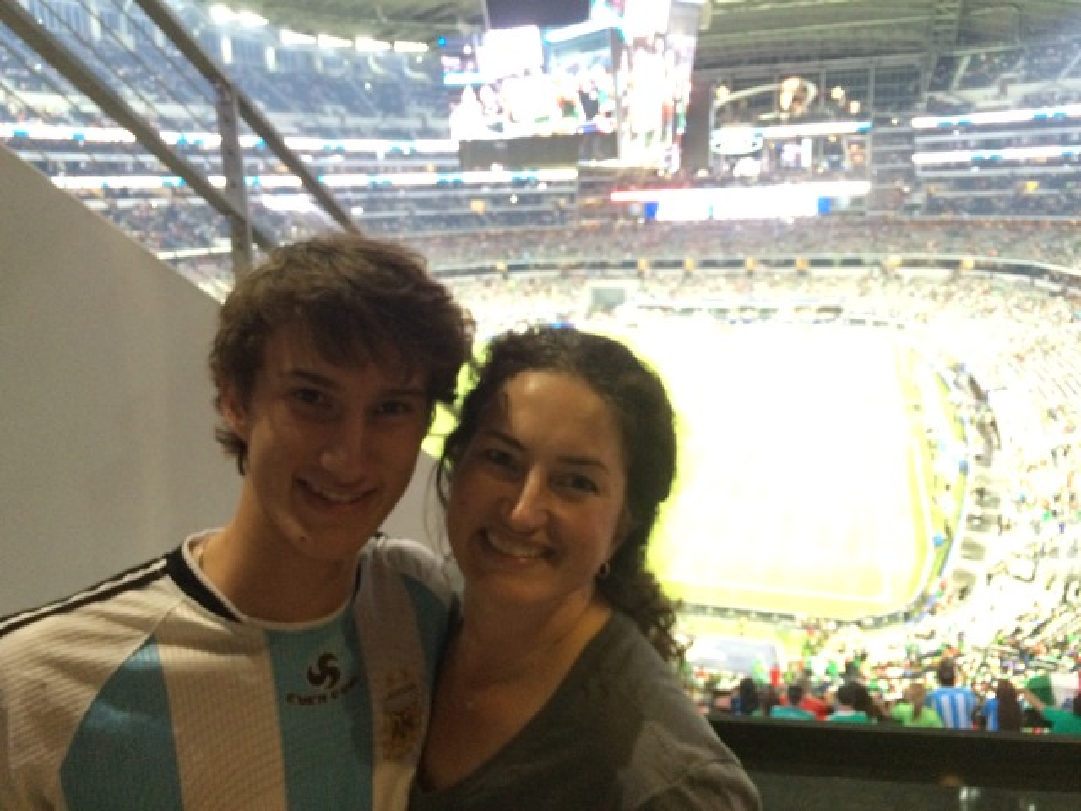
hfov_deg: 61.7
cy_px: 406
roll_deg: +1.9
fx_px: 906
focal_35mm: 29
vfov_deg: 48.2
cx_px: 540
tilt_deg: -13.8
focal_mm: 4.15
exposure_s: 1/24
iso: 320
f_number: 2.2
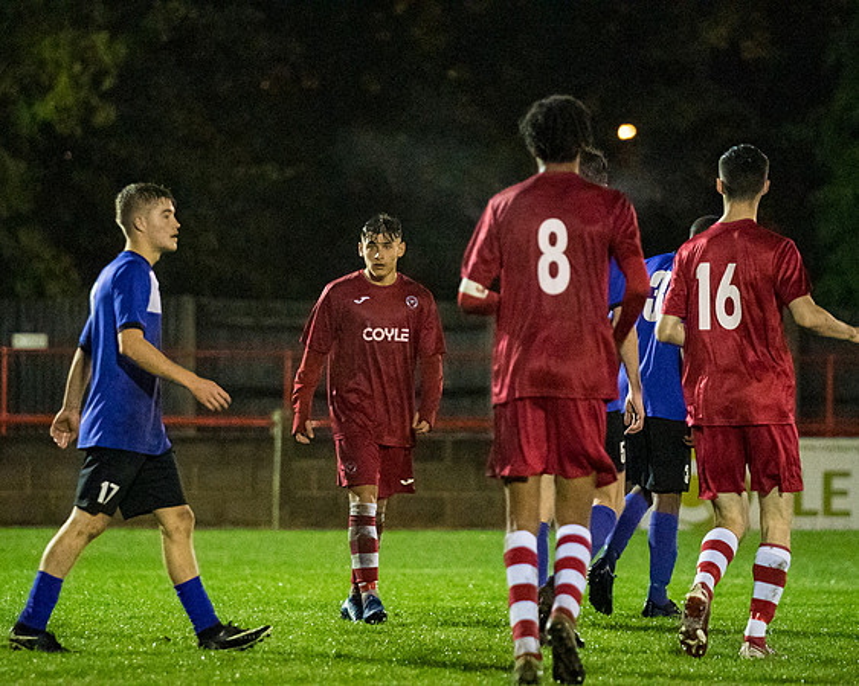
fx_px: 7470
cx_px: 357
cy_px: 343
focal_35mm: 294
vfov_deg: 5.3
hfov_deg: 6.6
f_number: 2.8
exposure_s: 1/1250
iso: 6400
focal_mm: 174
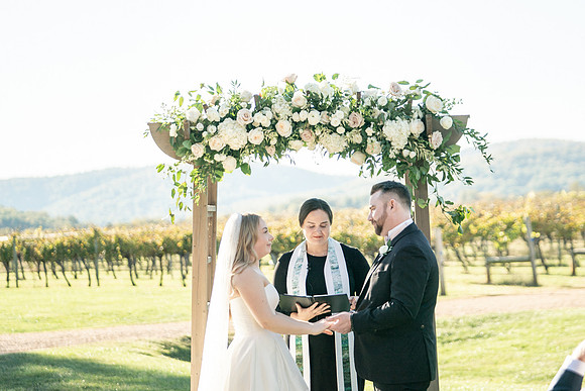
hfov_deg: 21.2
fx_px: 1561
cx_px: 309
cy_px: 157
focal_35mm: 96
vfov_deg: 14.2
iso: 100
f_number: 2.8
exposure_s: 1/1250
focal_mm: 78
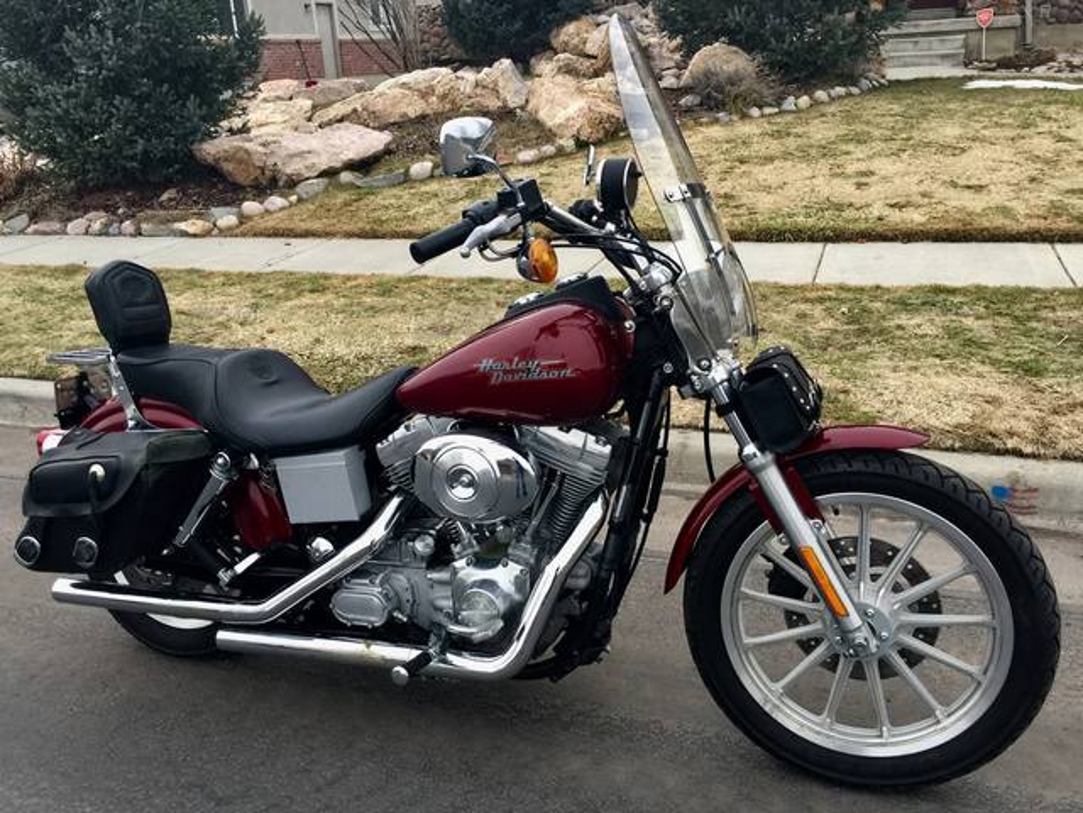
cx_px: 542
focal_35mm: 29
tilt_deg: -18.3
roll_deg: +2.4
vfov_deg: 48.2
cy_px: 406
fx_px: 907
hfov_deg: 61.7
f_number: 2.2
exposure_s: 1/40
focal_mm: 4.15
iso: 32
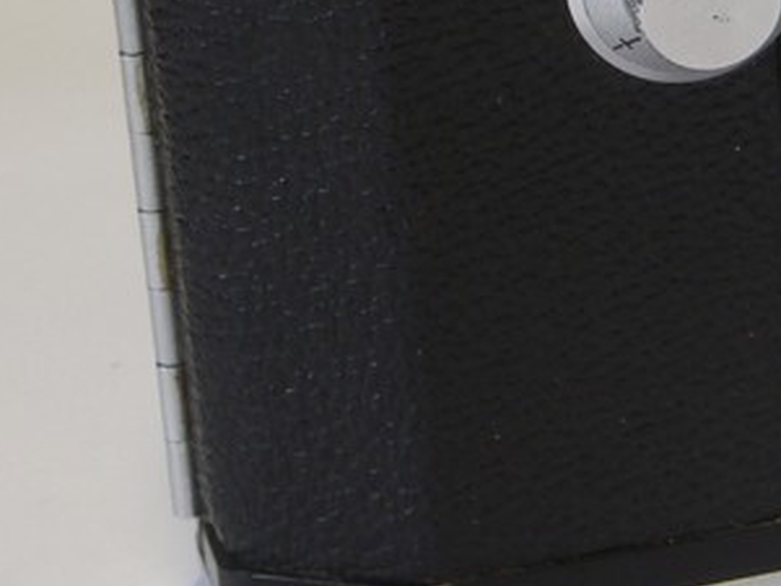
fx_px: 6117
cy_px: 31
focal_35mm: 271
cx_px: 1539
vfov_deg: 5.5
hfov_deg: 7.1
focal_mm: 34
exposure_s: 1/13
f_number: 11
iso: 400
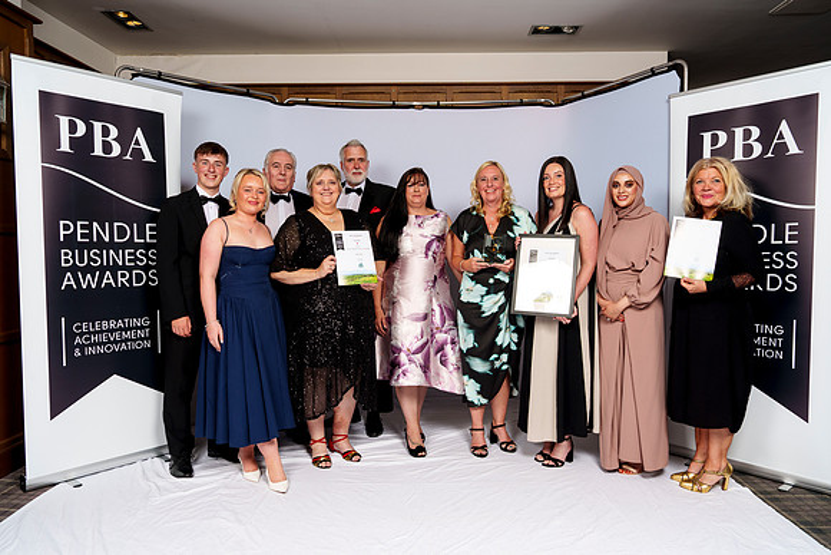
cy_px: 278
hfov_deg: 72.5
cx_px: 416
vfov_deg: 52.1
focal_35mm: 25
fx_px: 567
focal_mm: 24
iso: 100
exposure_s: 1/125
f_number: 8
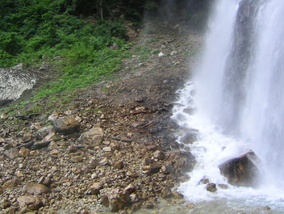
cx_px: 119
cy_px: 78
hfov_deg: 41.1
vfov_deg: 31.4
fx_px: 378
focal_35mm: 46
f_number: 2.8
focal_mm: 5.6
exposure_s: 1/102
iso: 50
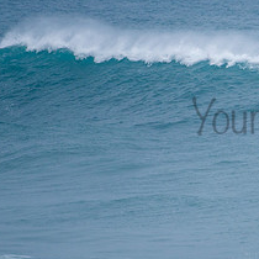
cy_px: 88
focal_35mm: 1441
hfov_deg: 1.2
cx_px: 305
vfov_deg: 1.2
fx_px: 12198
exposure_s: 1/1250
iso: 180
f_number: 5.6
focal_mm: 500
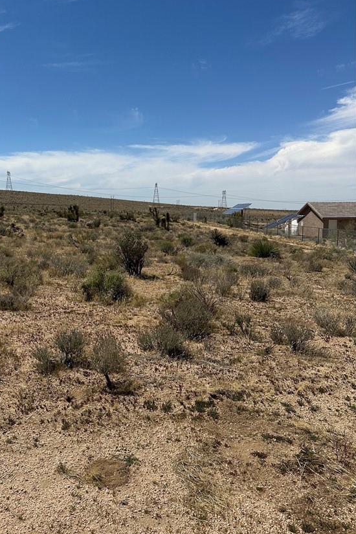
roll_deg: -0.3
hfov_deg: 41.6
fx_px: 460
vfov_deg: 60.2
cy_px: 250
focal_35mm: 31
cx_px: 109
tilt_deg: -3.8
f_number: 1.78
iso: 80
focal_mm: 6.86
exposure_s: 1/9709
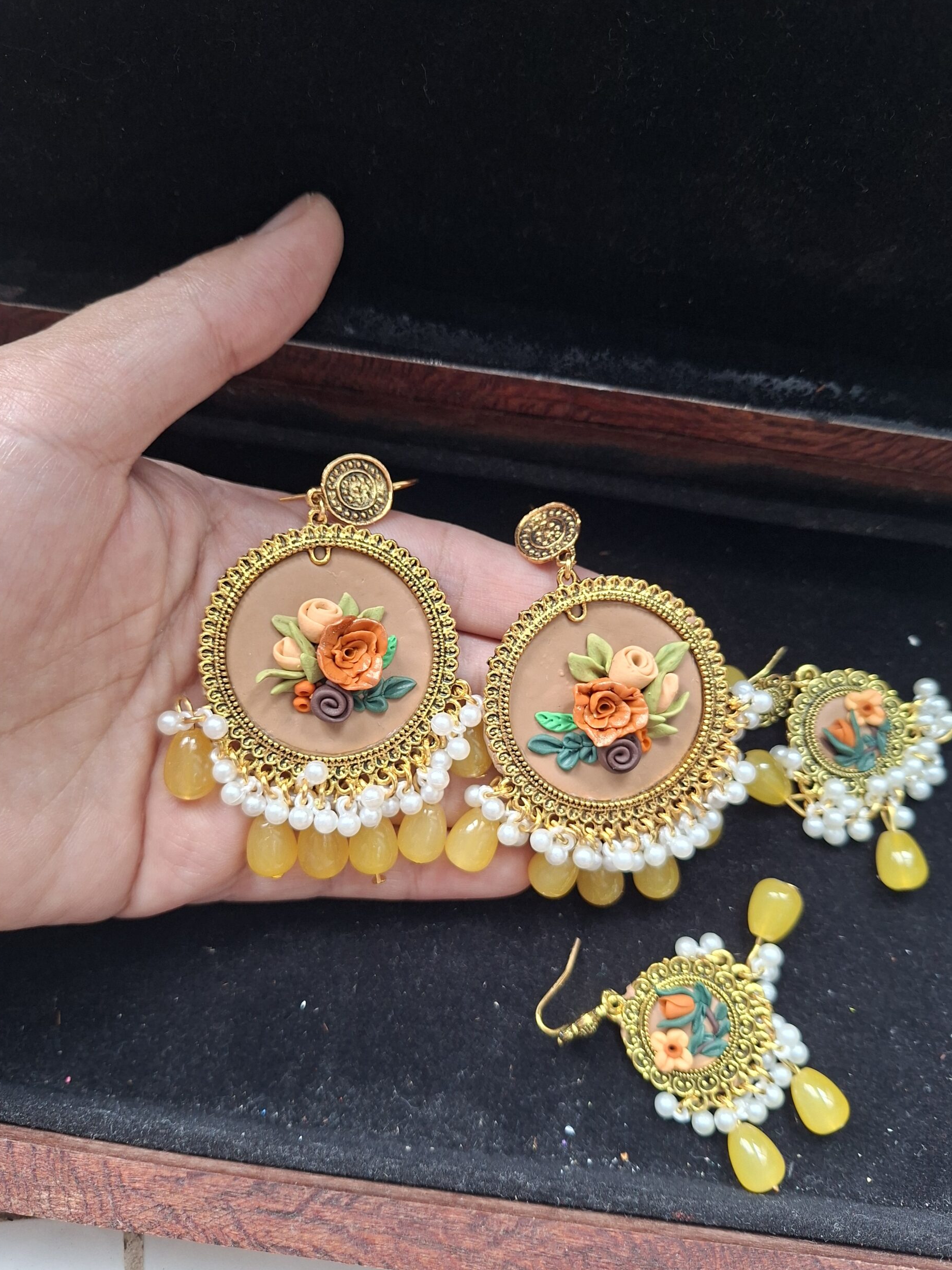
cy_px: 649
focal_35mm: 24
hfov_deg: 56.8
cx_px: 491
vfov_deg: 71.6
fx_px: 880
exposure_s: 1/100
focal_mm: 5.54
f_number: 1.8
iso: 200
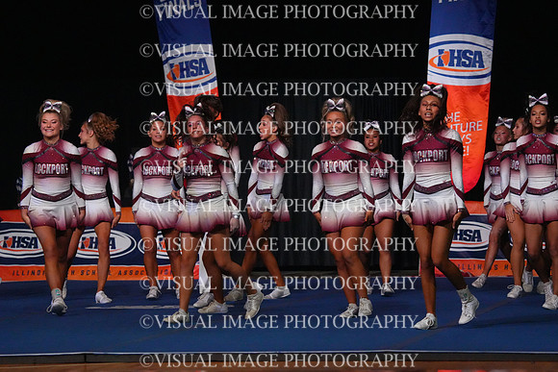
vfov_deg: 7.6
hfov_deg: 11.4
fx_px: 2791
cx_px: 279
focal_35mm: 180
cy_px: 186
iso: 16000
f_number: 5.6
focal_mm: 180
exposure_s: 1/1250
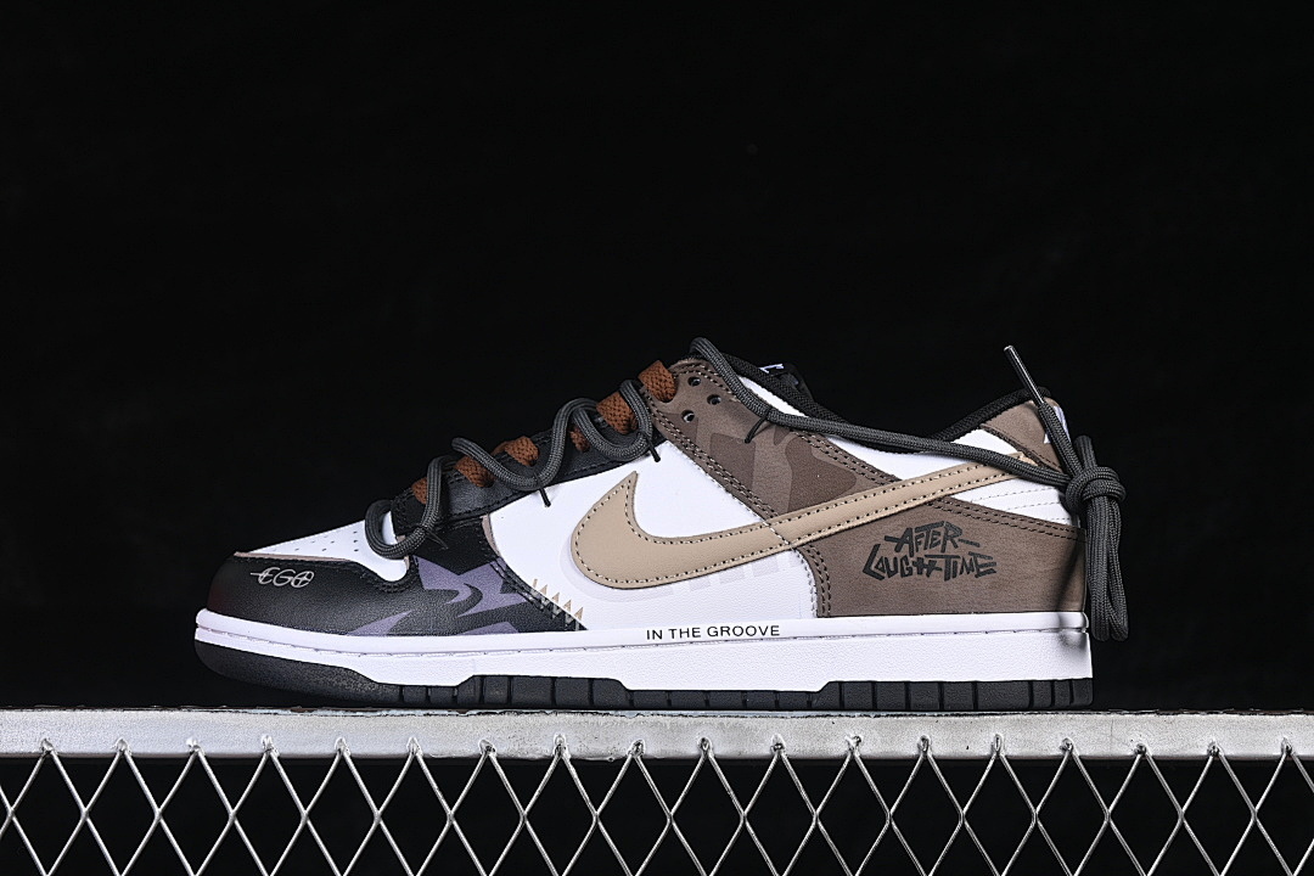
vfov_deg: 18.2
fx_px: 2737
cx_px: 657
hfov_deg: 27.0
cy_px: 438
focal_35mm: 75
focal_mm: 50
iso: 160
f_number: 7.1
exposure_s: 1/80
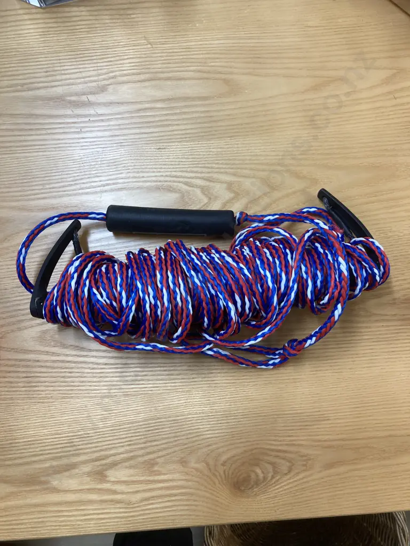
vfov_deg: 63.4
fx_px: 442
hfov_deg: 49.7
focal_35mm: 28
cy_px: 273
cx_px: 205
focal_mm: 3.99
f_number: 1.8
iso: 64
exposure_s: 1/50
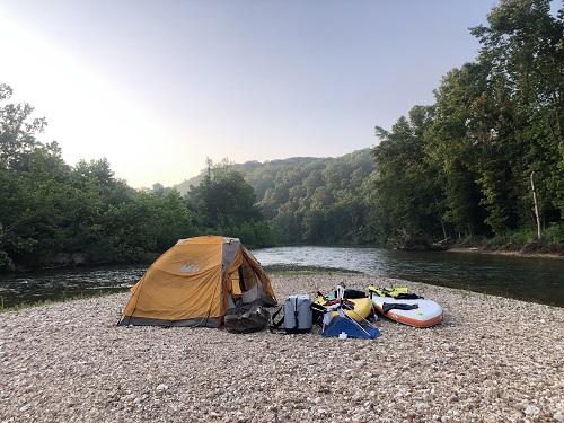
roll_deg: -0.4
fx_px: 456
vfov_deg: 49.7
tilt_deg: +4.0
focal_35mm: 28
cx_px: 282
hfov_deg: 63.4
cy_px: 212
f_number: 1.8
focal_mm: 3.99
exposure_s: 1/120
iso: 25
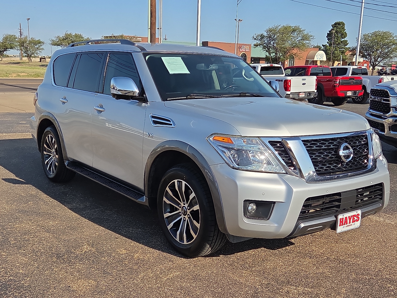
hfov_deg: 47.9
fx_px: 447
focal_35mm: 39
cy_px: 149
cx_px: 198
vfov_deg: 36.8
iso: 25
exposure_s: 1/2500
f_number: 1.8
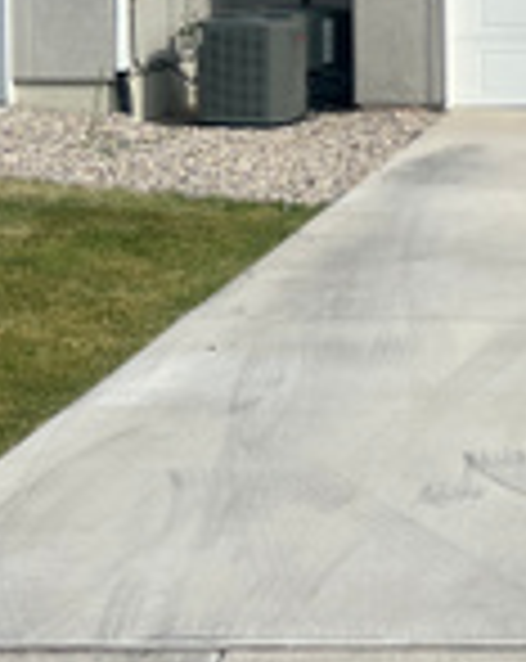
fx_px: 1620
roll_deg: -1.1
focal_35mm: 83
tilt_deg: -4.5
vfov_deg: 22.2
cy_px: 5
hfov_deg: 17.3
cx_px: 697
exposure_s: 1/3165
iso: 50
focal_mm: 5.7
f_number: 1.5
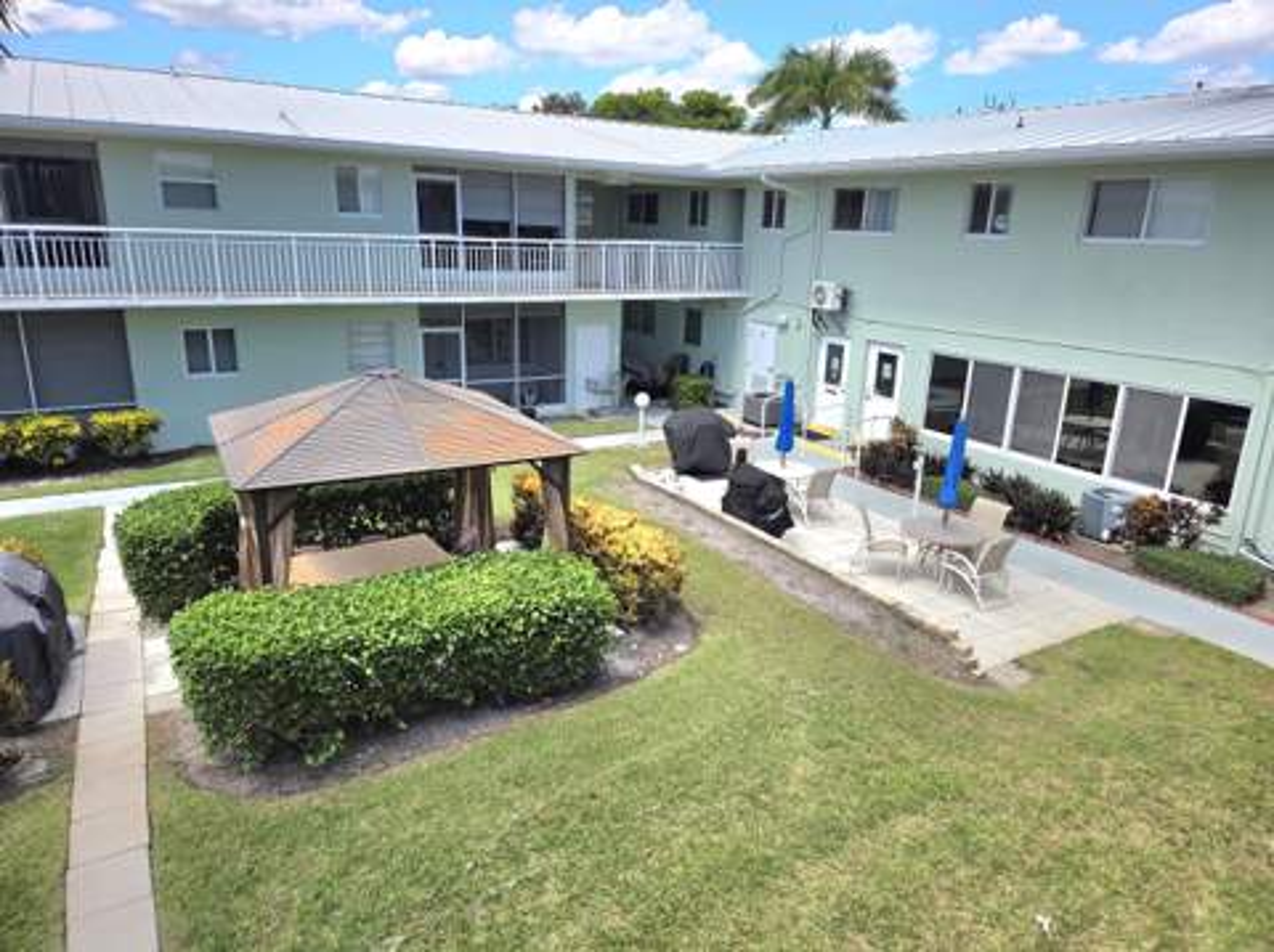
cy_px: 476
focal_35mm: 23
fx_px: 846
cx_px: 637
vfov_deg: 58.8
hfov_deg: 74.0
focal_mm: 5.4
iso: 80
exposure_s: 1/3333
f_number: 1.8
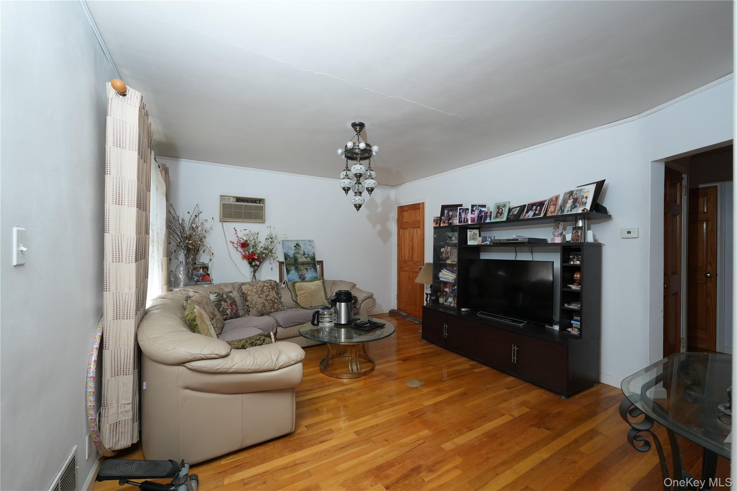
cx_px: 368
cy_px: 246
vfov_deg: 81.2
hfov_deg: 104.3
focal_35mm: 14
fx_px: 287
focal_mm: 14
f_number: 6.3
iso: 1000
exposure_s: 1/160
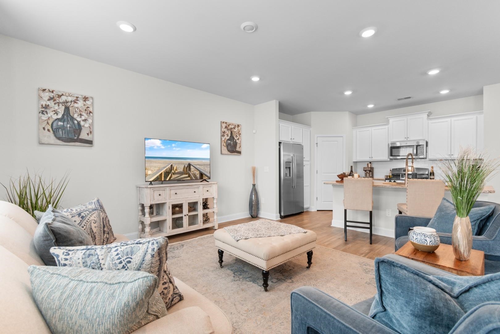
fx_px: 208
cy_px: 167
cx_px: 250
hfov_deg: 100.4
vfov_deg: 77.3
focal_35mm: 15
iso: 100
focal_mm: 10
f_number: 4.5
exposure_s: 1/5
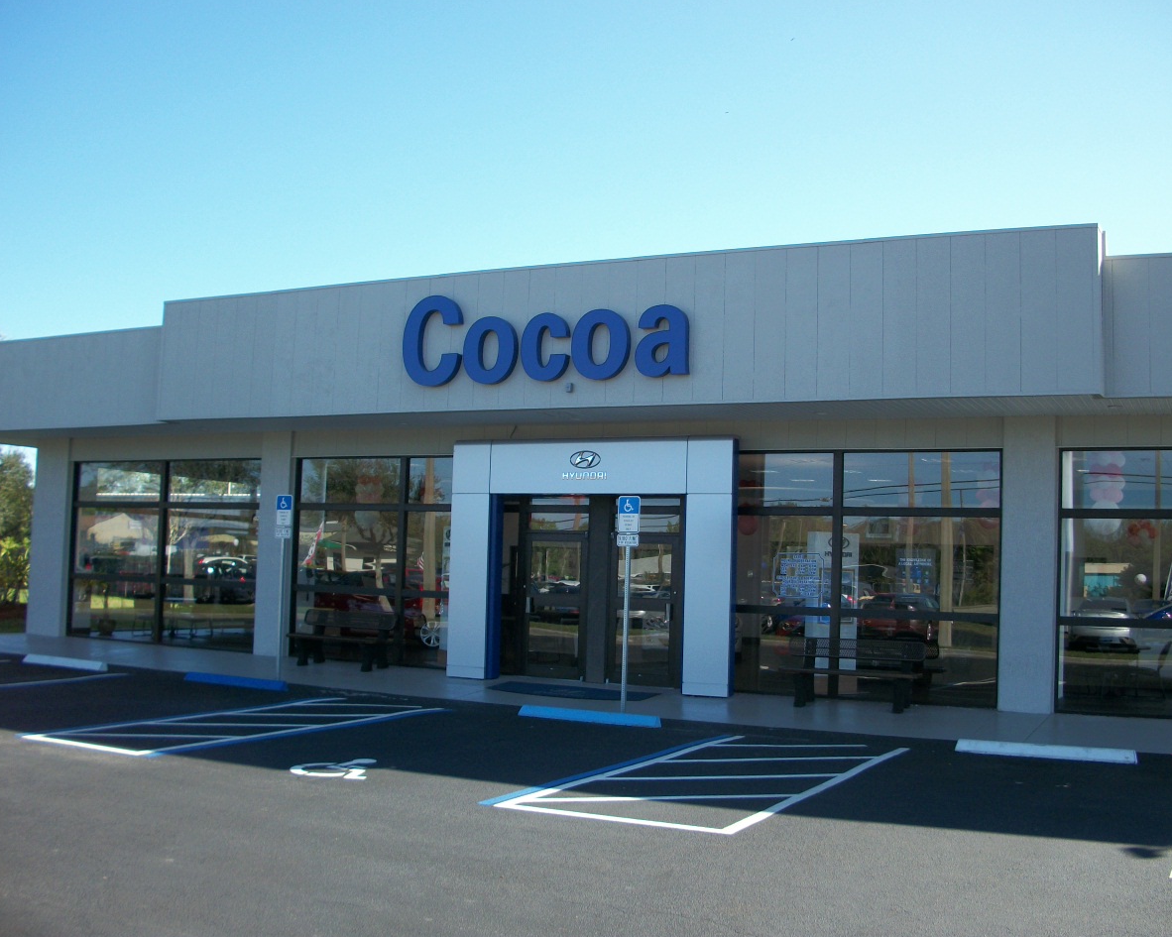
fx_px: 1283
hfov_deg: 49.1
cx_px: 627
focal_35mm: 37
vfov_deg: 40.1
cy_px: 464
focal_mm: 6.3
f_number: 3.1
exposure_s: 1/400
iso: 80
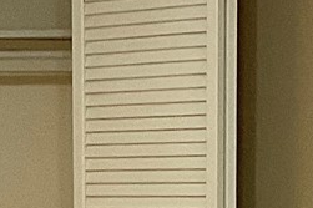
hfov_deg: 8.8
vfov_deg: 5.8
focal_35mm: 231
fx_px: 2007
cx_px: -87
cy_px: 386
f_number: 1.8
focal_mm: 3
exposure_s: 1/60
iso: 100
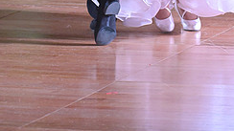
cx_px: 169
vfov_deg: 3.0
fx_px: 2468
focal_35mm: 398
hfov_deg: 5.4
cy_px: -133
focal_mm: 160
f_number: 5
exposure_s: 1/400
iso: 5000
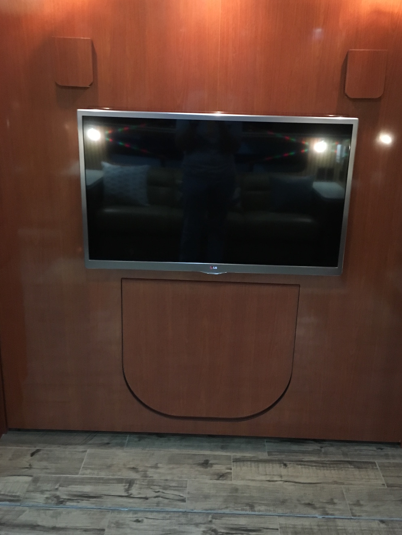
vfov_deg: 56.7
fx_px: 495
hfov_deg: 44.1
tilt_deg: -16.3
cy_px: 240
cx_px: 216
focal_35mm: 32
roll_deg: -1.9
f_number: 2.2
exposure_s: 1/15
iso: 400
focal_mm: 4.15
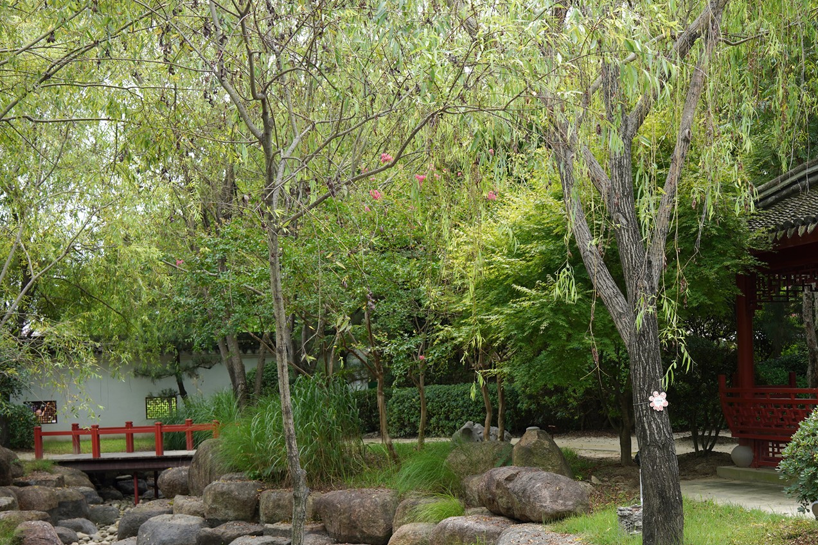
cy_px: 379
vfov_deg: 24.5
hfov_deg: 35.5
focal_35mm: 55
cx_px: 601
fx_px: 1250
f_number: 6.3
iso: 100
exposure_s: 1/100
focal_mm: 35
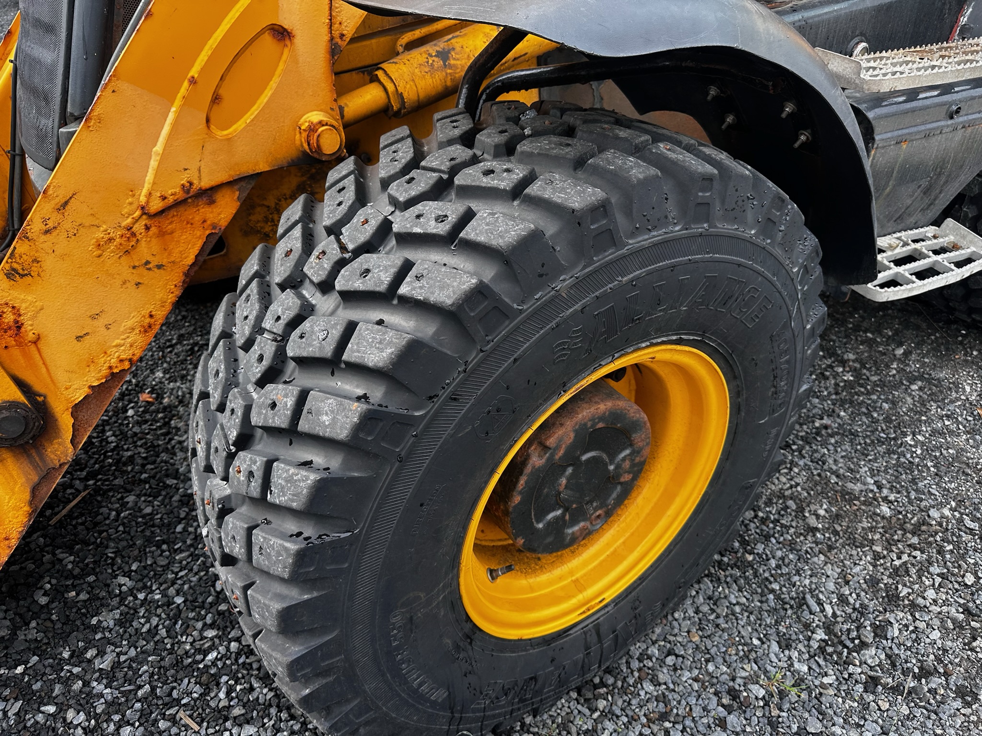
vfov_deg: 56.8
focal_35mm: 24
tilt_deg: -34.8
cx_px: 491
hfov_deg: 71.6
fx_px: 681
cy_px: 368
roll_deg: -5.0
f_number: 1.78
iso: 80
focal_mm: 6.86
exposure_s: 1/431
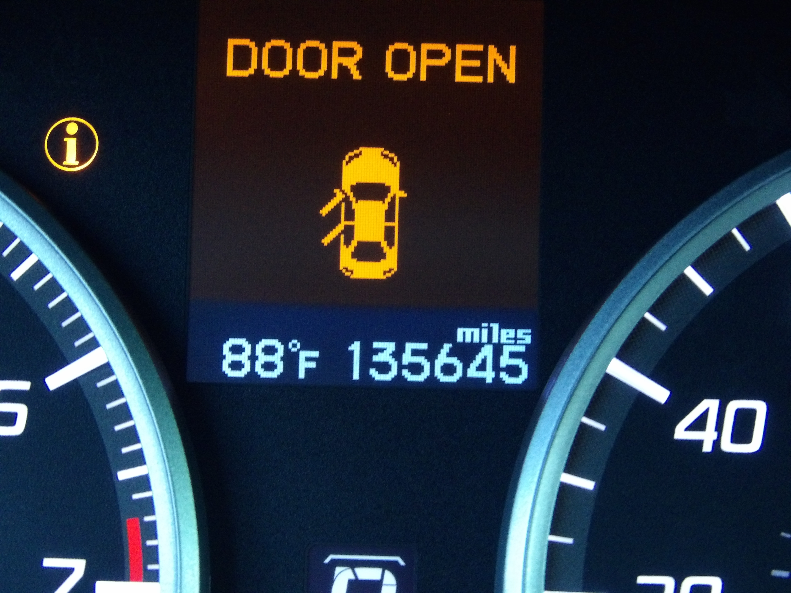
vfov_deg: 12.2
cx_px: 396
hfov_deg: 16.3
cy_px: 296
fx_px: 2765
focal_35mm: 121
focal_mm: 21.7
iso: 800
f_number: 4.2
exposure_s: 1/38
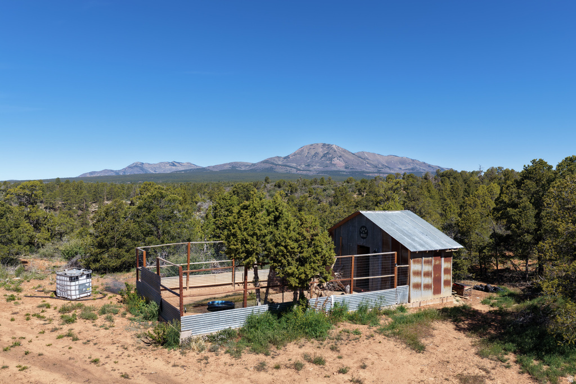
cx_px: 288
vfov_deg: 46.4
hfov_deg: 65.5
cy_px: 192
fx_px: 448
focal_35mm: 28
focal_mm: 14.45
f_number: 2.8
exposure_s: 1/1600
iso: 125
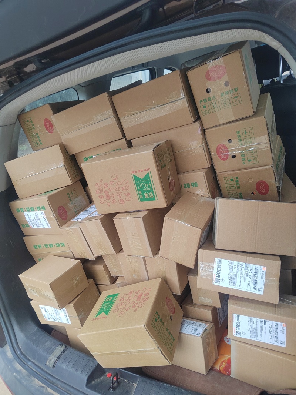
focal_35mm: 23
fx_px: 262
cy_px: 198
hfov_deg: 58.9
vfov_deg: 73.9
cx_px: 148
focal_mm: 5.52
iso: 1134
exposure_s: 1/100
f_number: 1.9
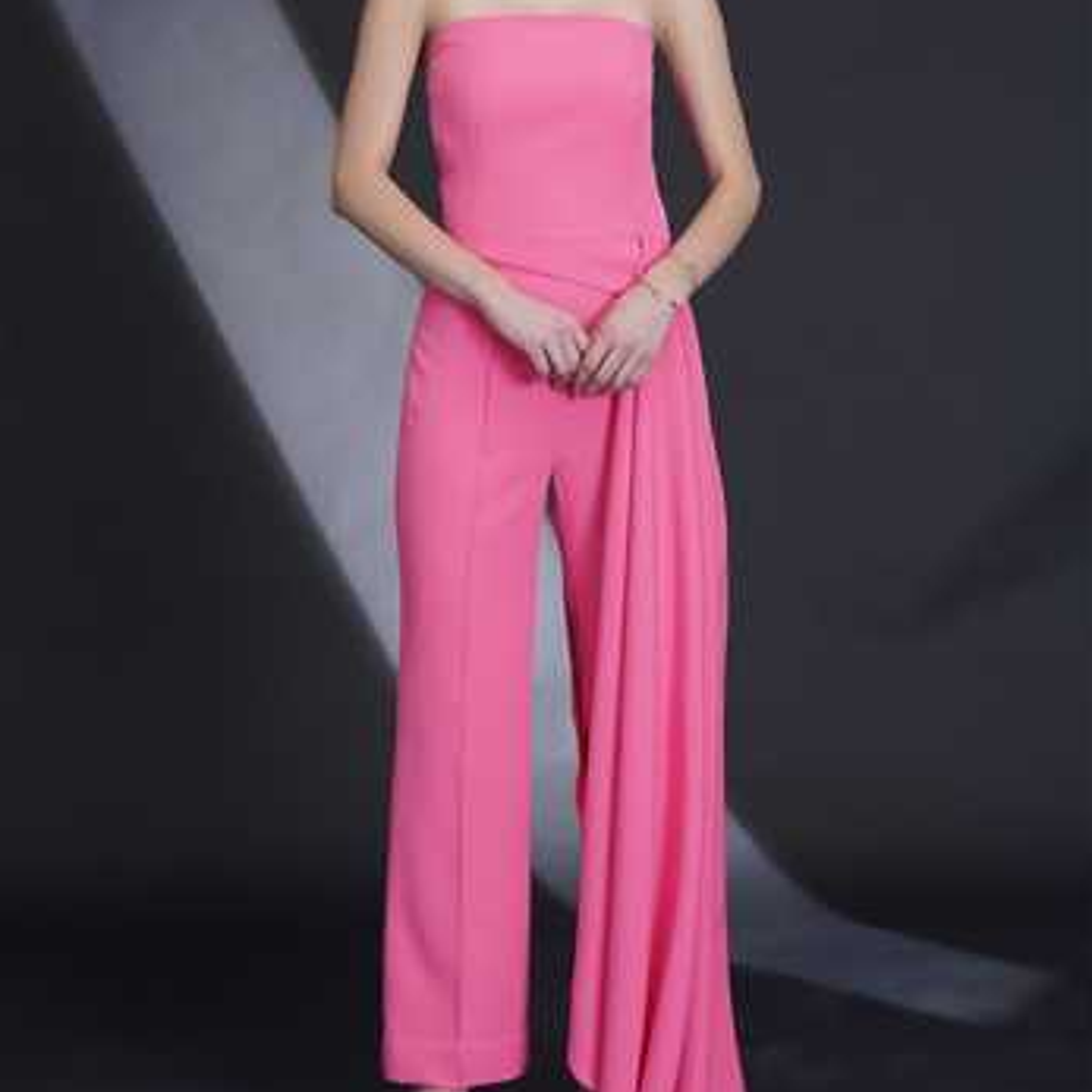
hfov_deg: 21.4
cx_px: 548
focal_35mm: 81
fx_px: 2891
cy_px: 445
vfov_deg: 21.4
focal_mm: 63
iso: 250
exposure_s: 1/80
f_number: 3.2
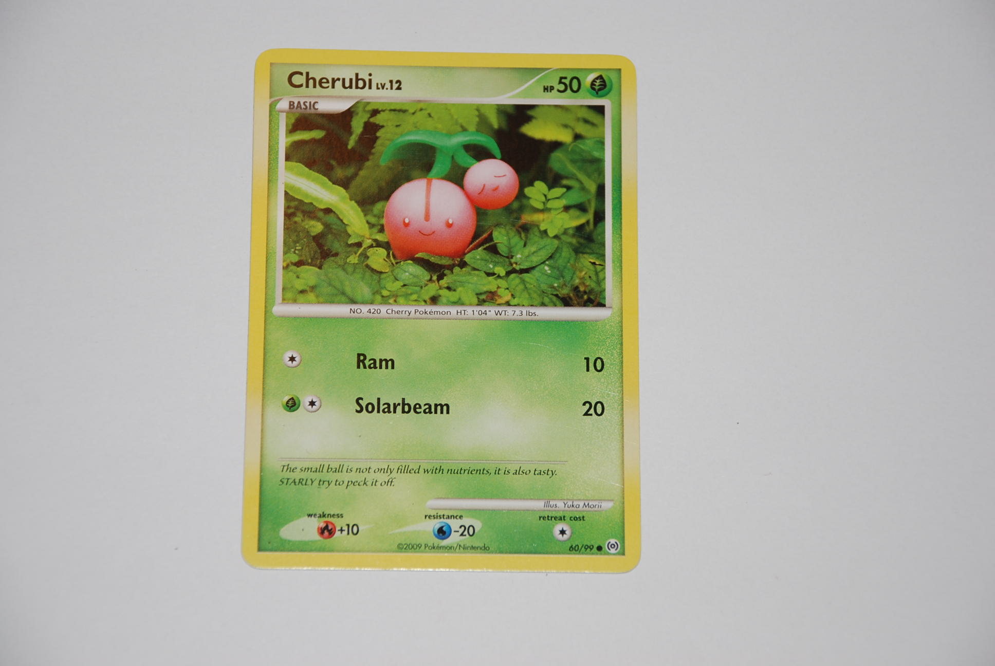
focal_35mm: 128
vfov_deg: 10.8
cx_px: 498
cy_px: 333
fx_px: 3528
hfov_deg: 16.1
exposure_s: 1/60
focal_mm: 85
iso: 200
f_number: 5.6
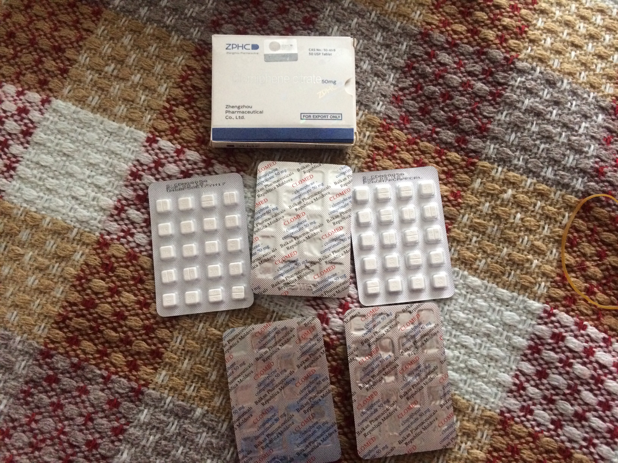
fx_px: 518
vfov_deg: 48.2
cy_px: 232
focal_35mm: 29
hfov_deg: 61.7
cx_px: 309
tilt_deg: -77.1
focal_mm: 4.15
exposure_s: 1/25
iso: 320
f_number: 2.2
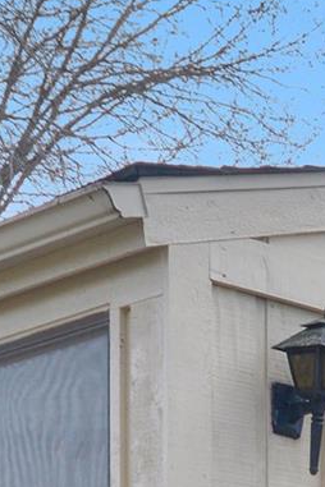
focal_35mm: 129
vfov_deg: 15.2
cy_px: 626
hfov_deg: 10.0
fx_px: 1747
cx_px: 587
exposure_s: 1/250
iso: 200
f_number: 7.1
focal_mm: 16
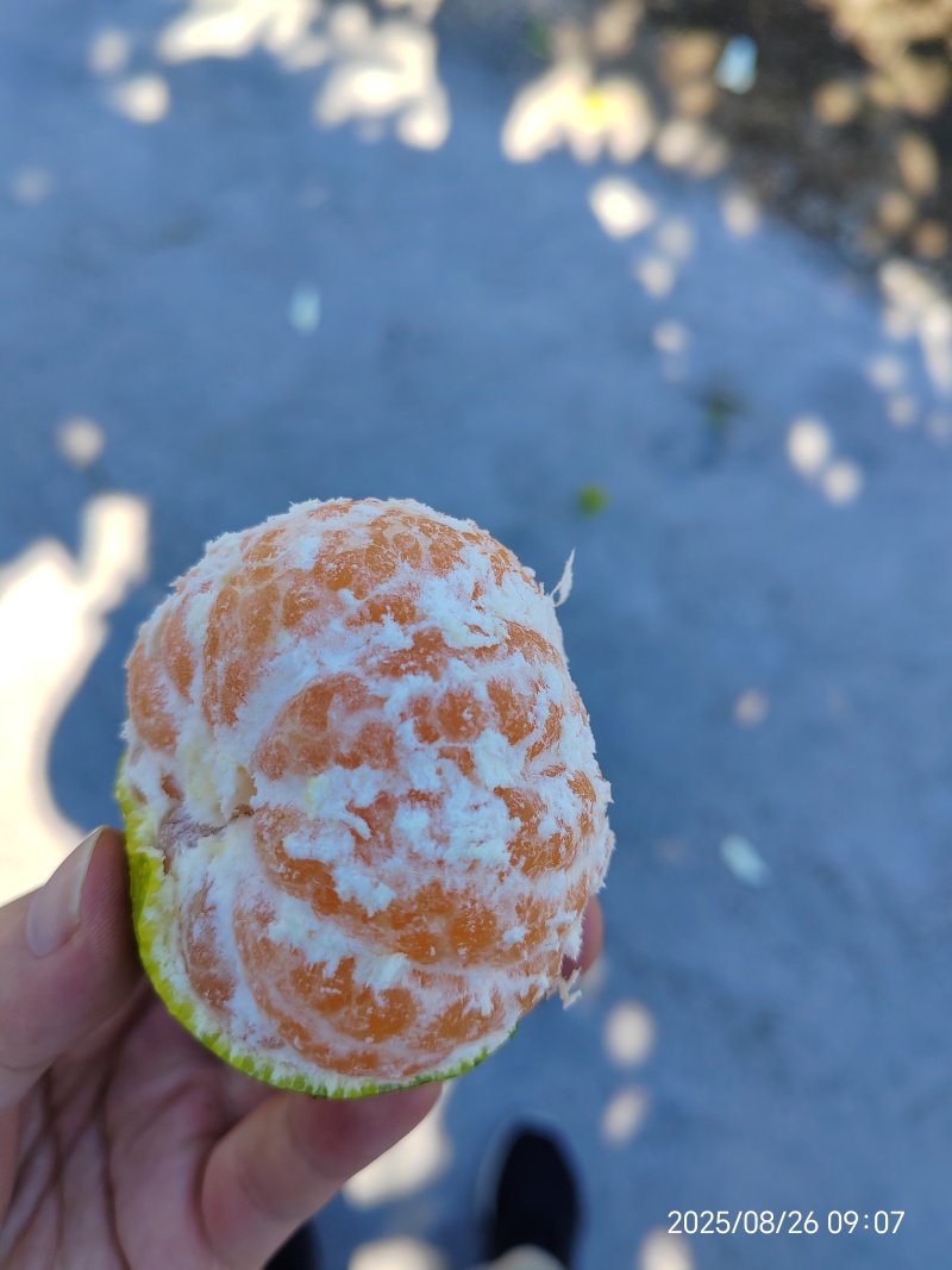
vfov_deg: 65.3
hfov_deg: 51.3
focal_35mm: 27
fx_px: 990
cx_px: 476
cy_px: 635
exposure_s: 1/540
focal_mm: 5.52
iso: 100
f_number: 1.9
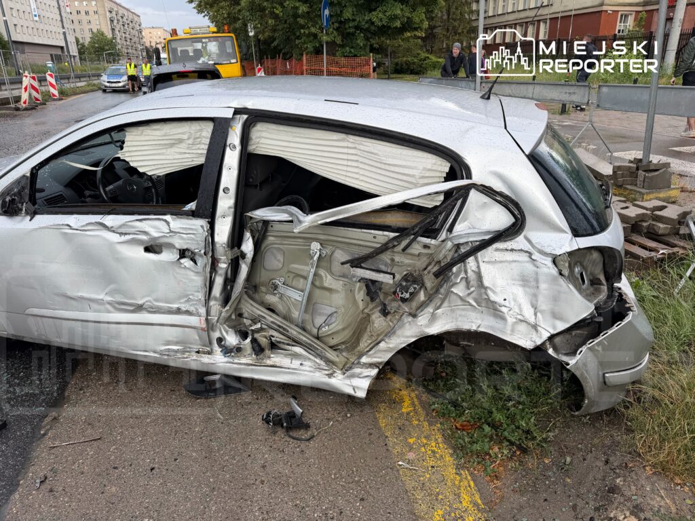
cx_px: 348
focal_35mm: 24
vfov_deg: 56.8
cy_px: 260
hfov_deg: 71.6
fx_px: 482
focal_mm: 6.76
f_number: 1.78
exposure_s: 1/521
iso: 80
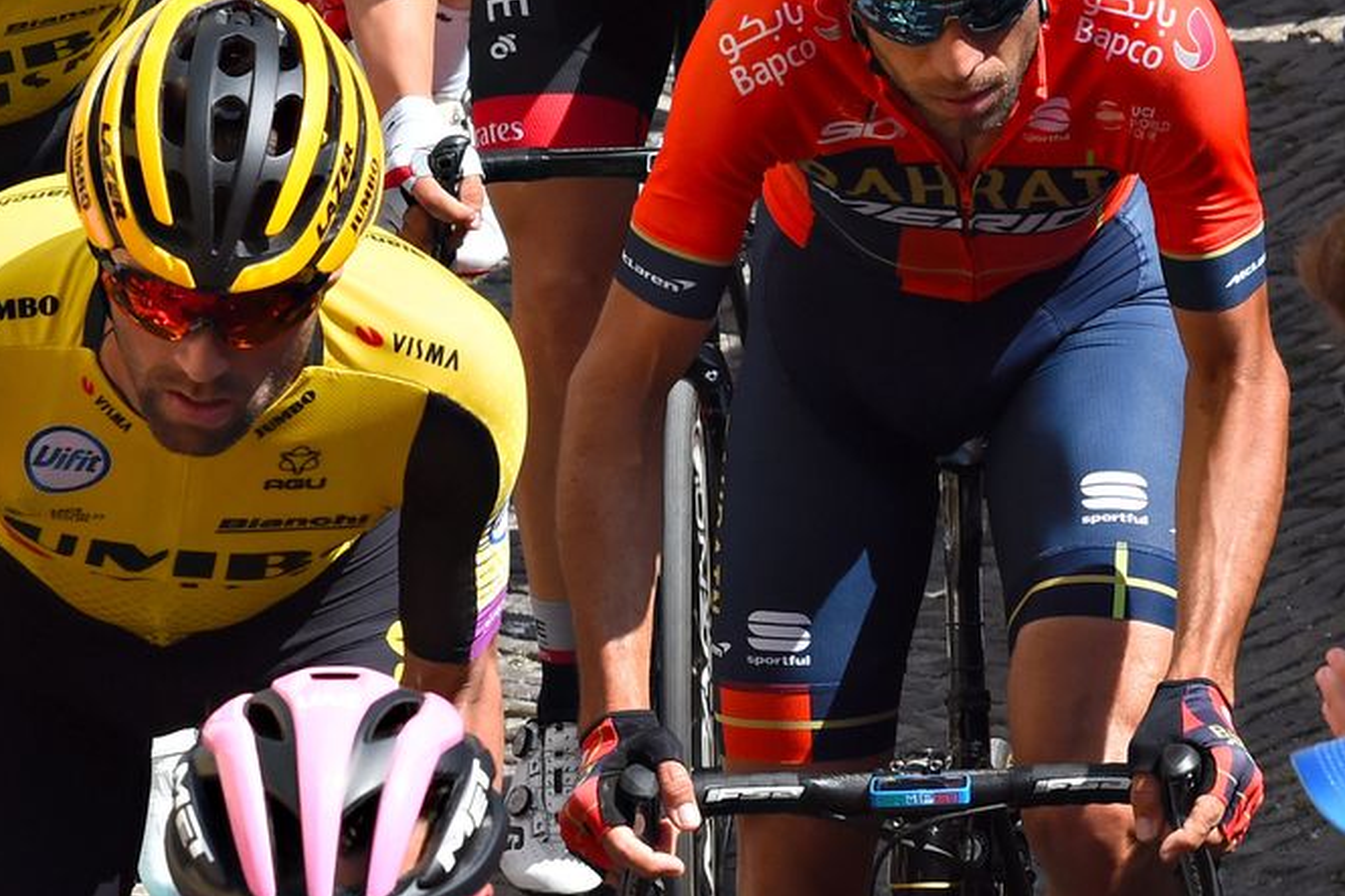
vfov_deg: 3.8
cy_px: 300
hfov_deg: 5.7
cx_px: 489
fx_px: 13483
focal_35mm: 361
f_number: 14
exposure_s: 1/1000
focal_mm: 200
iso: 1600
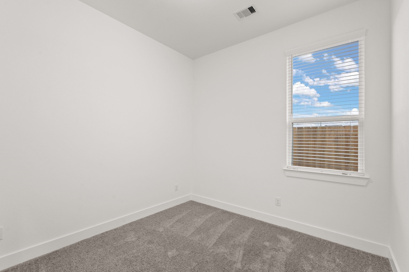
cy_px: 136
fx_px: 187
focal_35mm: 16
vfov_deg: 72.0
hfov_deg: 95.0
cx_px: 204
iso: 400
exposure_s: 1/2
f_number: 9
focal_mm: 16.5
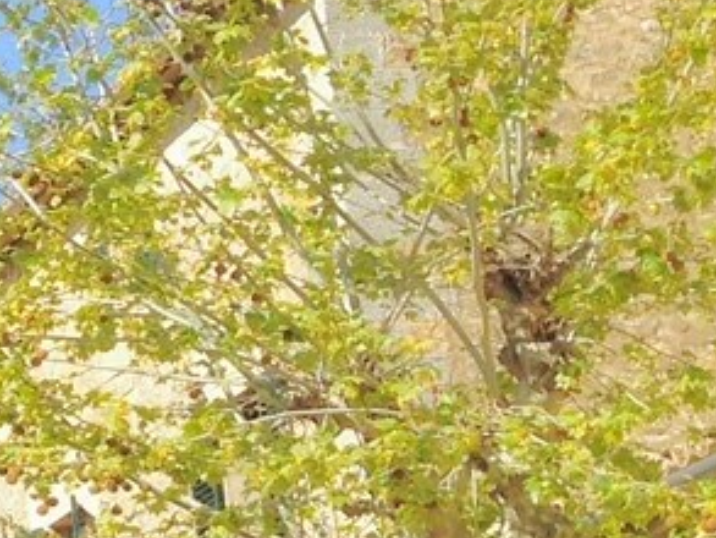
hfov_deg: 9.4
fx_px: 3807
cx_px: -1107
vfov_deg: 8.1
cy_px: 362
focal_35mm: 184
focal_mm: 4.12
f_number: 2.4
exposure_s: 1/968
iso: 50
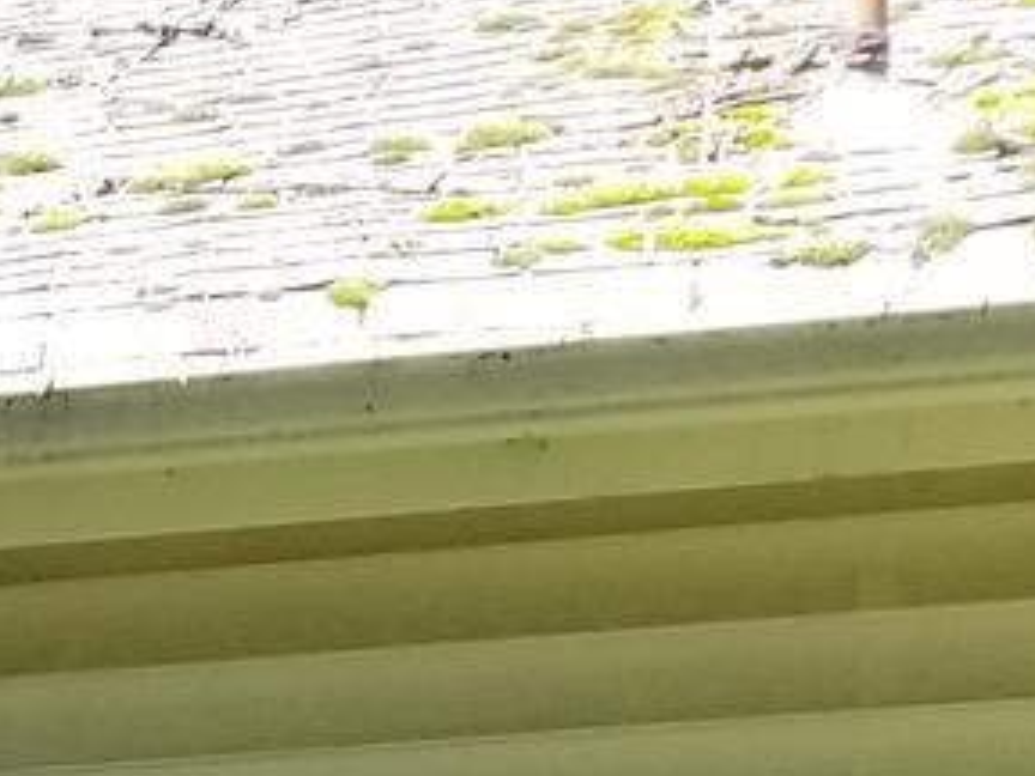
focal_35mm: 185
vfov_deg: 7.2
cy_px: 2306
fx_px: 5531
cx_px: -2426
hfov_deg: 8.4
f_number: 1.7
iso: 50
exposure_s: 1/248
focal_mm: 4.25
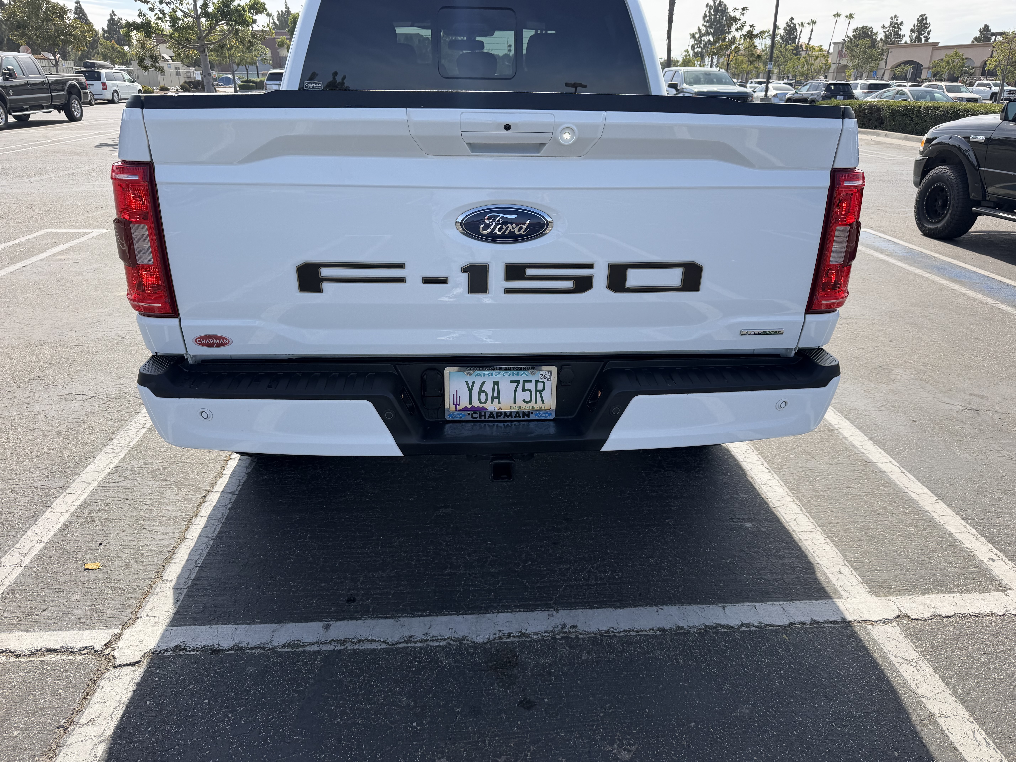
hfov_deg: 71.6
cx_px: 508
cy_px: 381
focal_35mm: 24
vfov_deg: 56.8
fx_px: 704
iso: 80
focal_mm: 6.76
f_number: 1.78
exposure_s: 1/2299
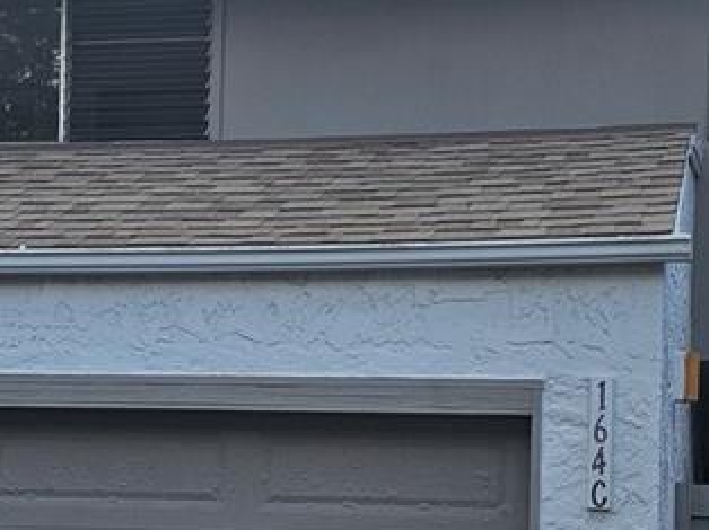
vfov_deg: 16.5
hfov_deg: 22.2
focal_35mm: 88
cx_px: 275
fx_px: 1801
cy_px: 485
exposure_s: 1/465
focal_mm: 6.3
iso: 10
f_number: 1.7
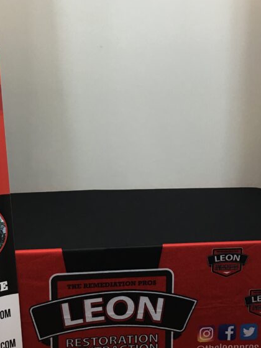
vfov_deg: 36.0
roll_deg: -0.3
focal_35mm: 53
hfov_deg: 27.5
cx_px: 126
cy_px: 134
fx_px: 533
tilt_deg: -10.4
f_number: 2.2
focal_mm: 4.15
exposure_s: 1/30
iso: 32
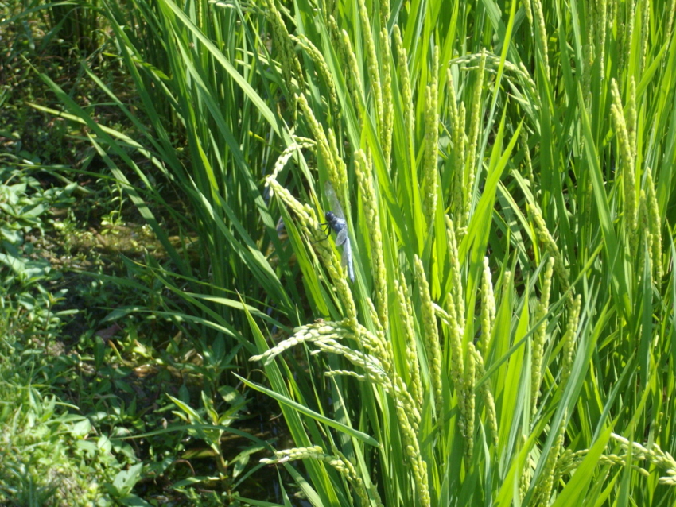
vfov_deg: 13.2
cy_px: 254
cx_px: 338
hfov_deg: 17.6
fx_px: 2188
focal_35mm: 112
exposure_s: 1/200
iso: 121
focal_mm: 18.6
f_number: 5.2
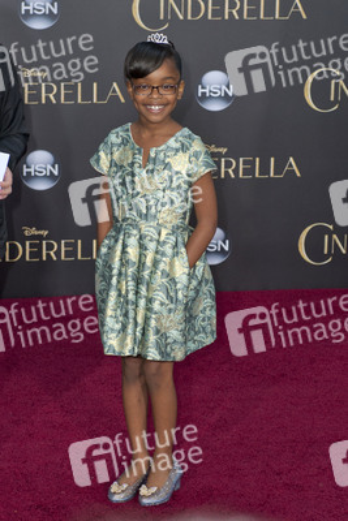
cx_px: 174
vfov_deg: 28.8
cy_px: 260
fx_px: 1014
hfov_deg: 19.5
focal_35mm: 70
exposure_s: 1/400
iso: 400
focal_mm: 70
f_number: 4
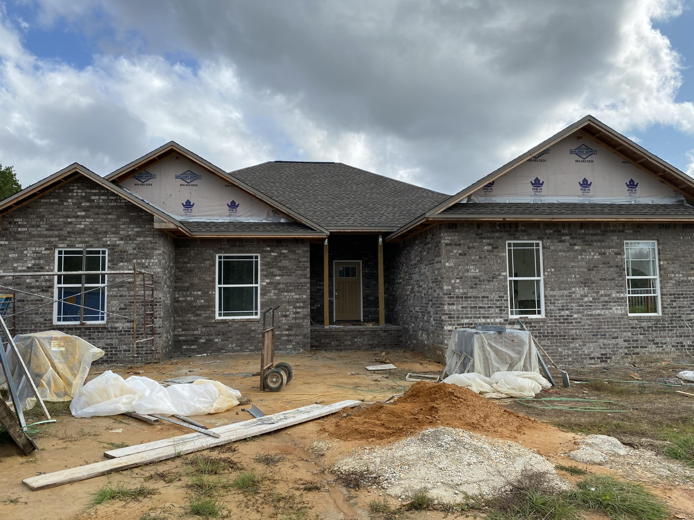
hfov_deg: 67.3
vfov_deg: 53.1
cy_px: 260
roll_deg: -0.1
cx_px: 347
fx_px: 521
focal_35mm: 26
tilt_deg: +5.5
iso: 32
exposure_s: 1/2688
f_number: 1.8
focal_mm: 4.25
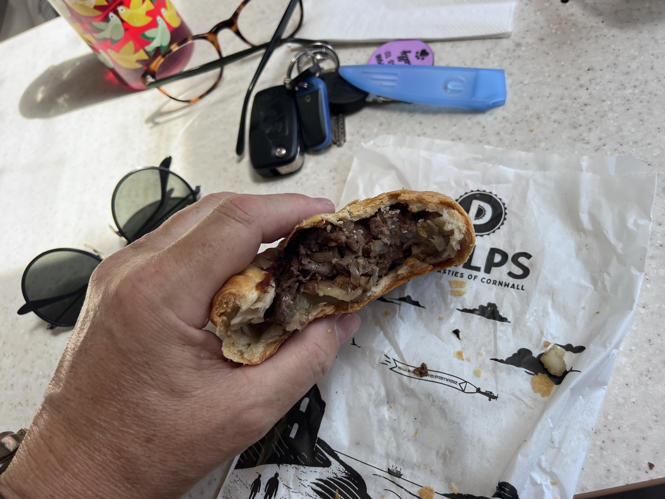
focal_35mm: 26
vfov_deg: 53.1
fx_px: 499
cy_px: 250
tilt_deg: -61.2
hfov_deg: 67.3
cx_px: 332
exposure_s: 1/374
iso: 50
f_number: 1.5
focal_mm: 5.7
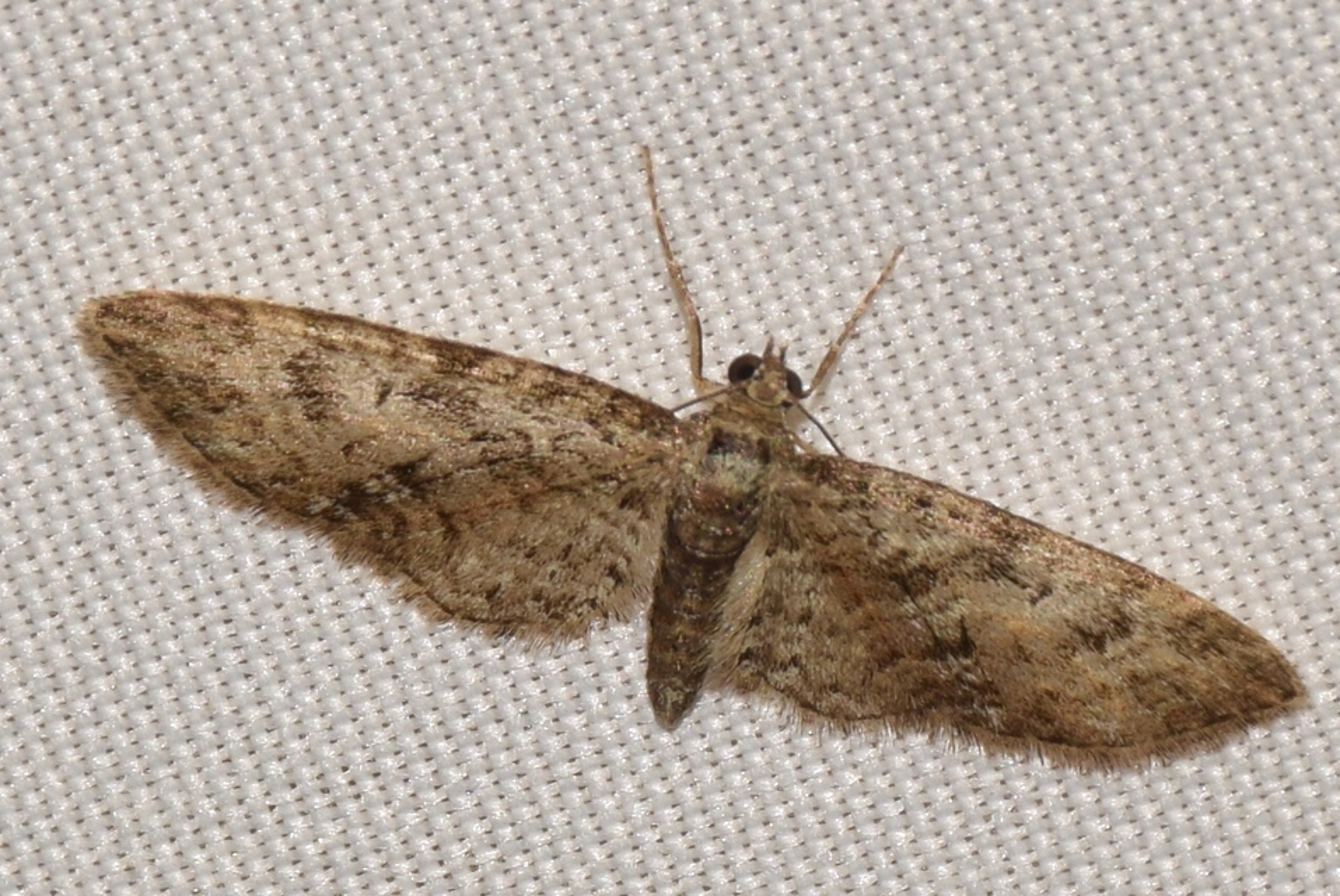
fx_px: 7824
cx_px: 670
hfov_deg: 9.8
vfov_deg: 6.6
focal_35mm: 210
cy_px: 448
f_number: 10
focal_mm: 140
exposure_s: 1/160
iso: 125
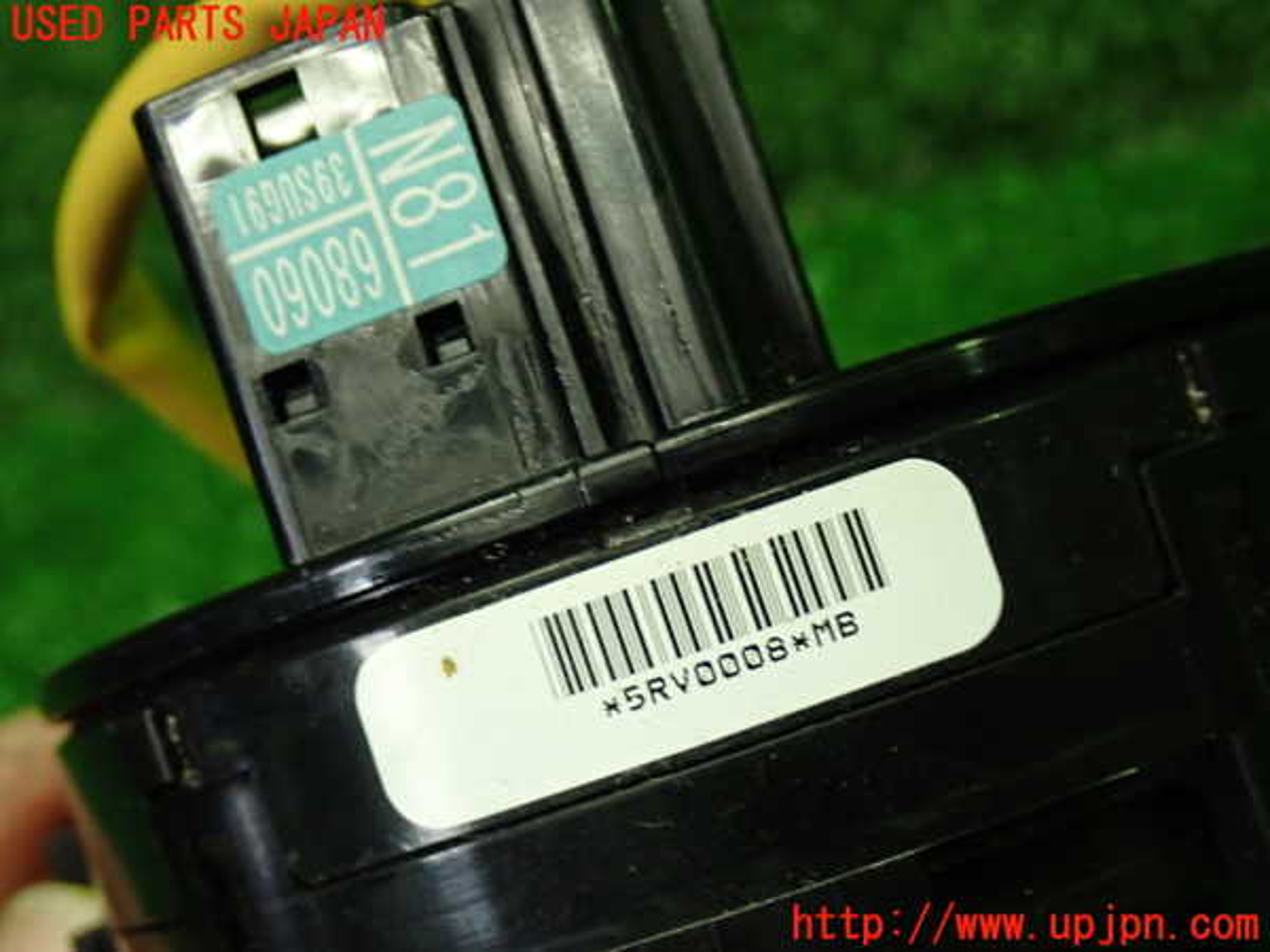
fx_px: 2458
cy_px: 476
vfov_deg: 21.9
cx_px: 635
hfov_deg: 29.0
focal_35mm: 67
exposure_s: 1/60
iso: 640
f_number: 3.8
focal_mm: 11.88
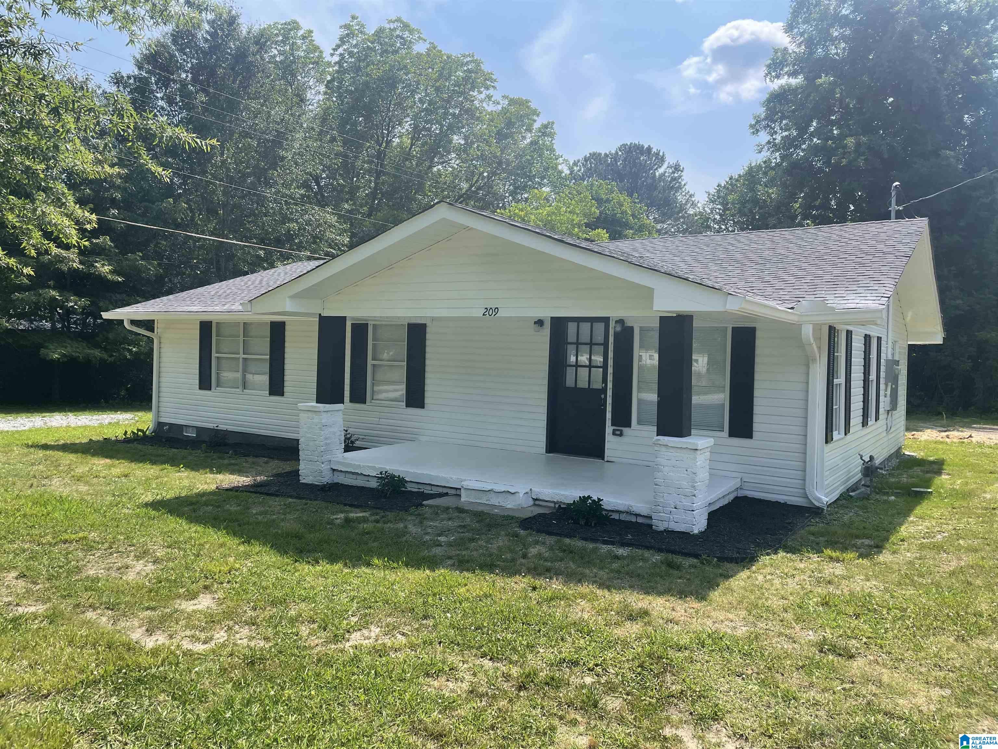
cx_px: 499
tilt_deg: +1.0
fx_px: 750
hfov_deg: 67.3
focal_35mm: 26
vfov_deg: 53.1
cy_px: 374
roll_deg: -0.6
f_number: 1.6
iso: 32
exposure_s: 1/1667
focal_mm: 4.2
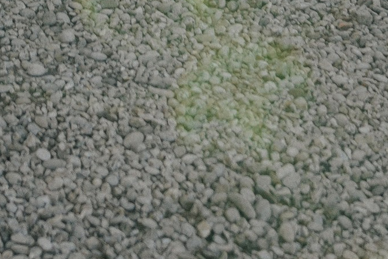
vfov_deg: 5.4
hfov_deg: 9.4
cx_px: -201
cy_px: -908
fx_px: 2285
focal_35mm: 212
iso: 500
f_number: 3.2
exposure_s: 1/1600
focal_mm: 35
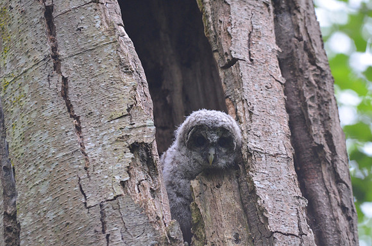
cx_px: 186
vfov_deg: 3.8
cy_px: 123
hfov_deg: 5.7
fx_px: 3712
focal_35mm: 360
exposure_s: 1/50
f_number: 5.3
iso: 1600
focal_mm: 240
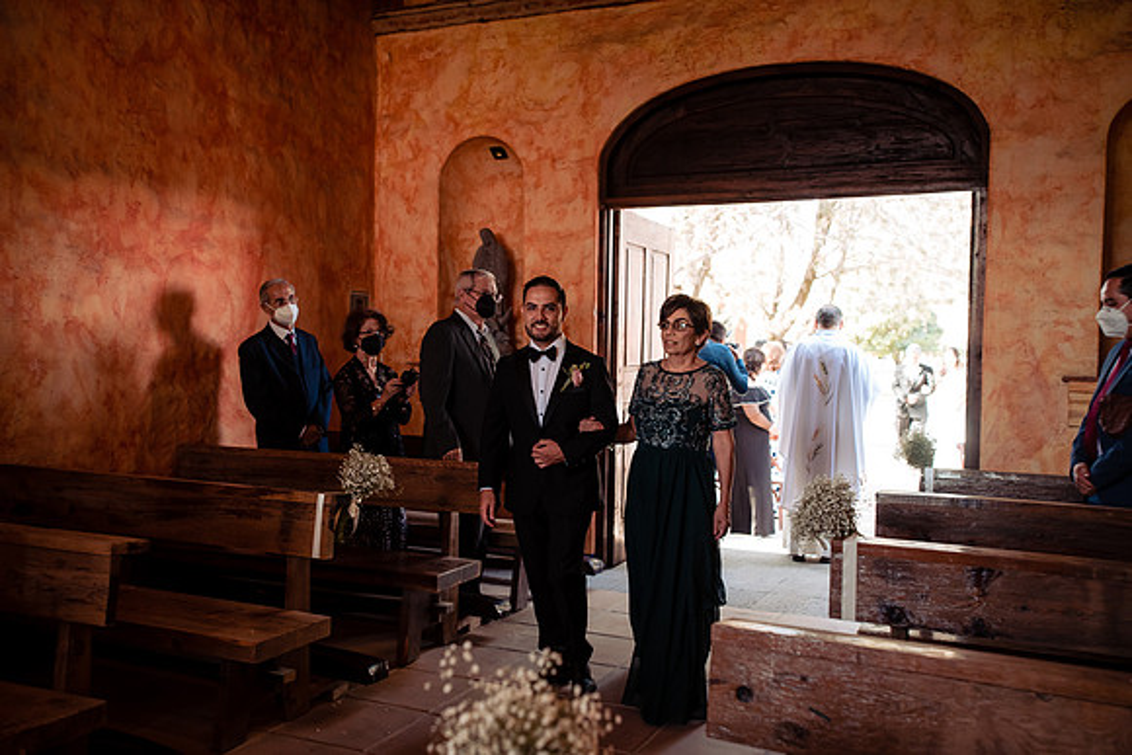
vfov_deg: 37.9
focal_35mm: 35
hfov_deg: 54.4
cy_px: 378
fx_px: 1101
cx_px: 566
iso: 800
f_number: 3.5
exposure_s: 1/100
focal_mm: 35
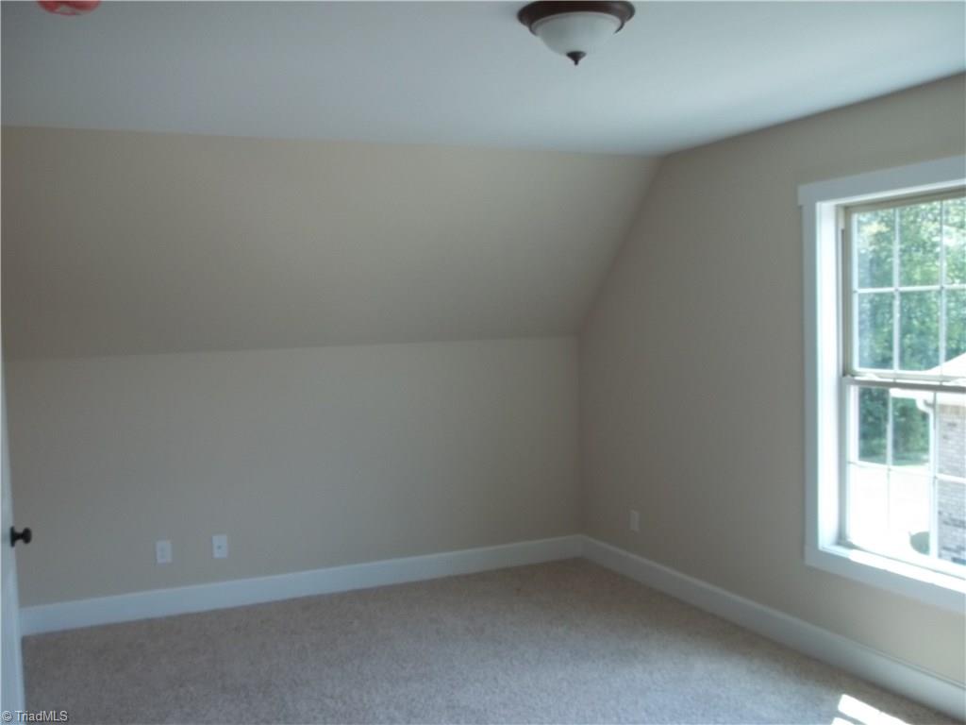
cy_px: 362
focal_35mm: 33
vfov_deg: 42.9
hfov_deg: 55.4
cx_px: 483
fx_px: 921
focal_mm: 5.9
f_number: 3.3
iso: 64
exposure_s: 1/50
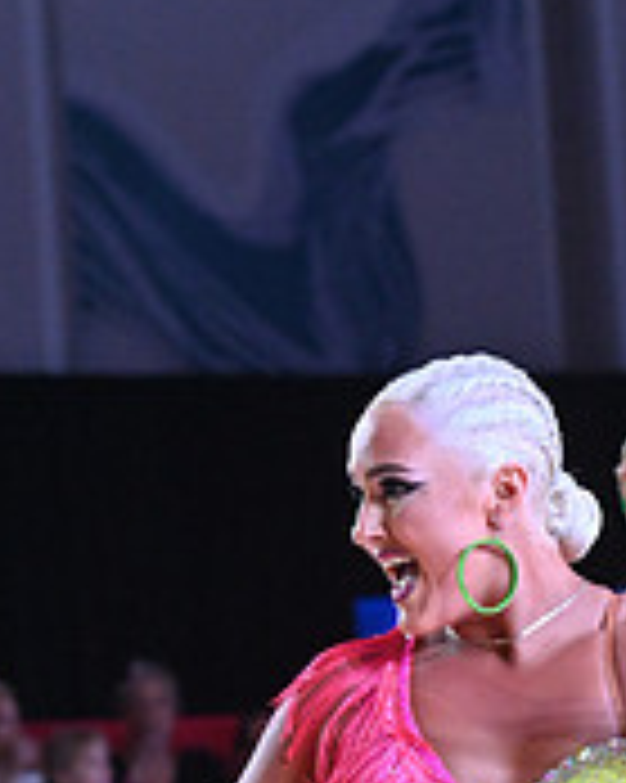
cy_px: 1210
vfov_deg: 4.1
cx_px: 421
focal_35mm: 469
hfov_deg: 3.3
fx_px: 10871
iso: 4000
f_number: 8
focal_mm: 150
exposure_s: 1/400
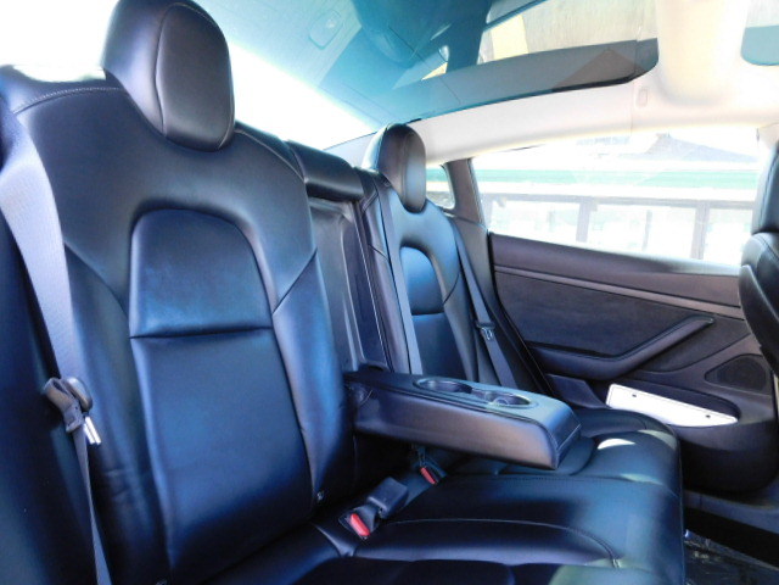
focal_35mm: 23
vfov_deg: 58.9
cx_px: 390
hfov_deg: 73.9
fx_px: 518
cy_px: 292
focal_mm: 4
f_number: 3
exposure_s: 1/30
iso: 320
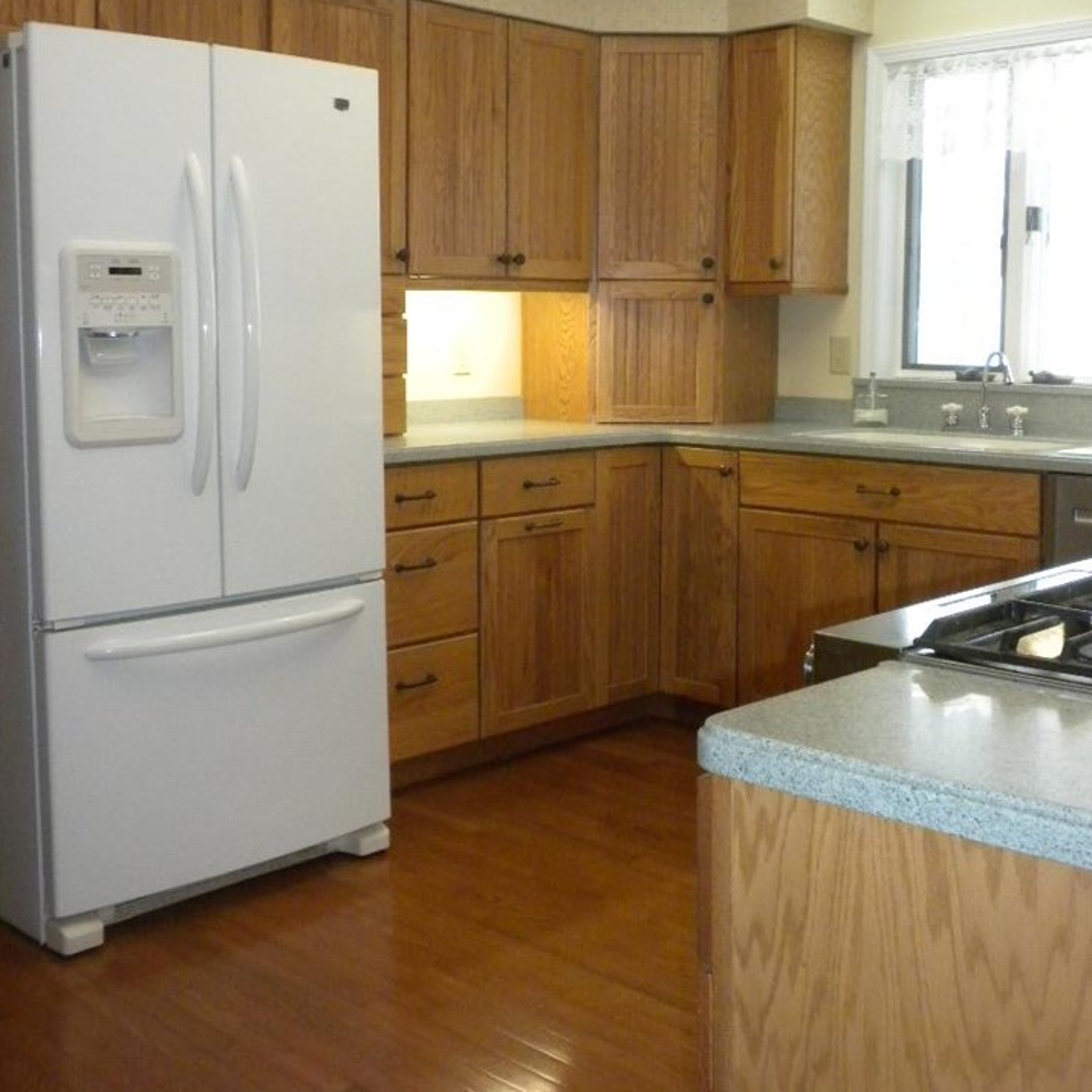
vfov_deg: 38.2
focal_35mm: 44
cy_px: 425
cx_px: 546
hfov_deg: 38.3
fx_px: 1570
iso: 400
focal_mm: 6.6
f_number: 3.5
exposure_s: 1/71.1
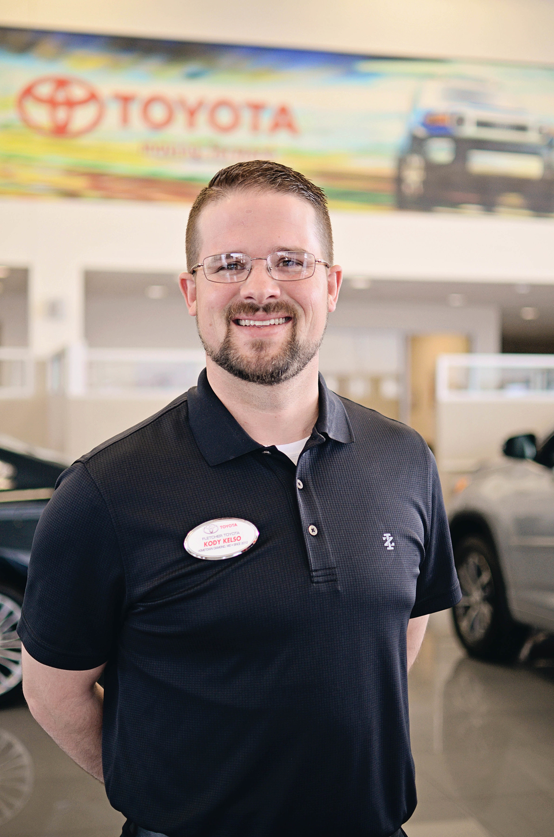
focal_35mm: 52
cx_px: 277
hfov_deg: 25.6
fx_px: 1217
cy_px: 418
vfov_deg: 37.9
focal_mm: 35
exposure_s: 1/400
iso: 400
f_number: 1.8
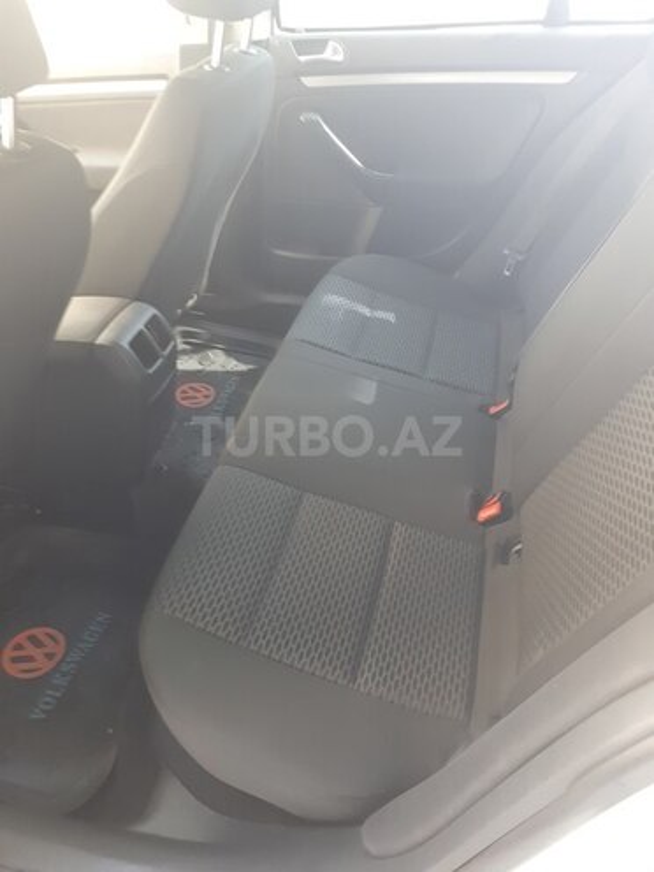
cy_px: 436
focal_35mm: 27
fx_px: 680
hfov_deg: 51.4
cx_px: 327
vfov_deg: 65.3
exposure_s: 1/33
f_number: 1.9
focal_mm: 3.6
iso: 200
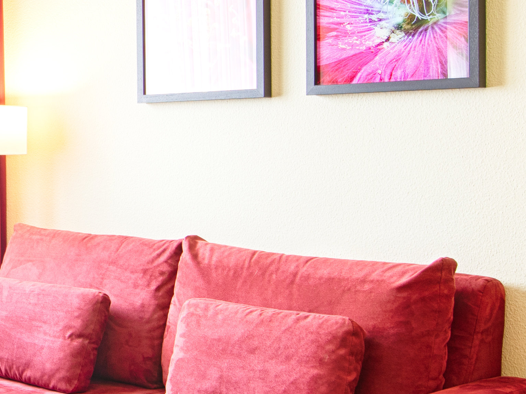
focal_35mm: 74
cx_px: -92
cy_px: 162
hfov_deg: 24.1
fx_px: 1124
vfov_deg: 19.9
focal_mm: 16
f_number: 8
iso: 100
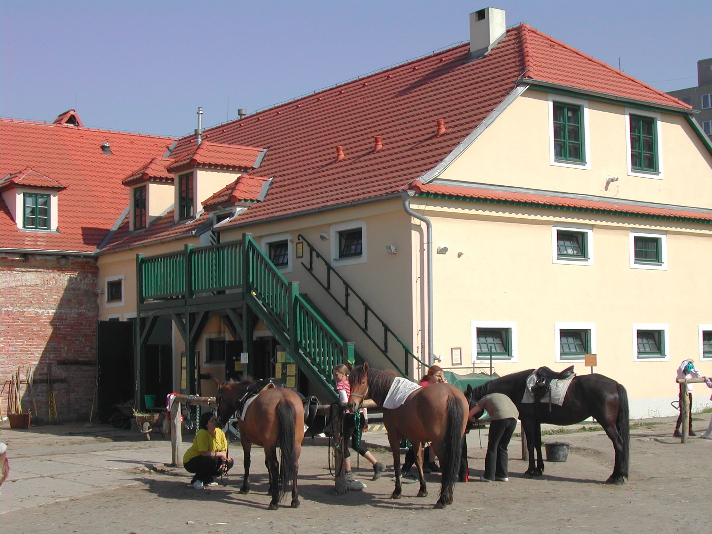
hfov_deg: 33.8
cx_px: 356
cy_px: 267
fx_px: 1172
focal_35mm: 57
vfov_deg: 25.7
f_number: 9.2
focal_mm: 12.2
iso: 100
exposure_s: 1/194
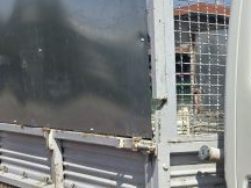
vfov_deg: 17.1
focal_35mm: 85
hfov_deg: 20.3
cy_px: 179
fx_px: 616
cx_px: 358
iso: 12
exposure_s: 1/1343
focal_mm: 6.3
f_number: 1.7
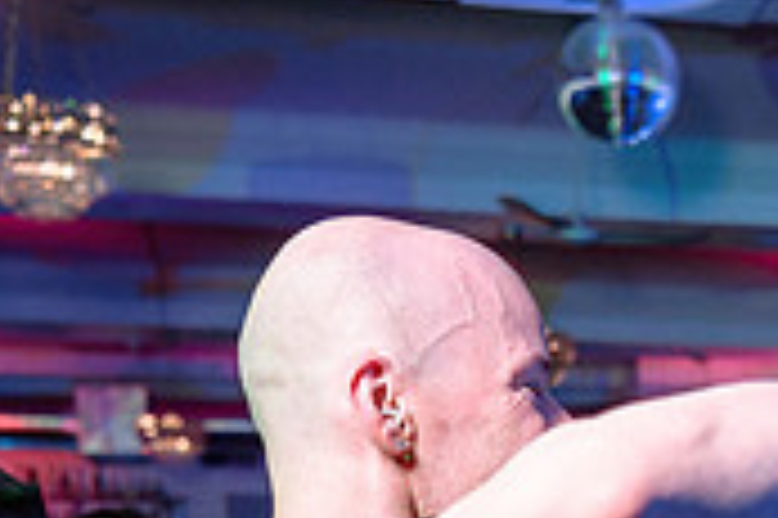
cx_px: 859
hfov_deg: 20.7
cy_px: 858
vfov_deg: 13.4
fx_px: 2029
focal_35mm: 94
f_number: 3.2
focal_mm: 28
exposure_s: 1/50
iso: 800
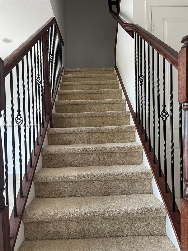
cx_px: 94
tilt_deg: -0.3
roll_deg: +1.7
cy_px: 126
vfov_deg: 69.4
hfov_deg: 54.9
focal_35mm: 25
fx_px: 181
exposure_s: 1/65
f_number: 1.6
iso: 125
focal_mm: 5.1
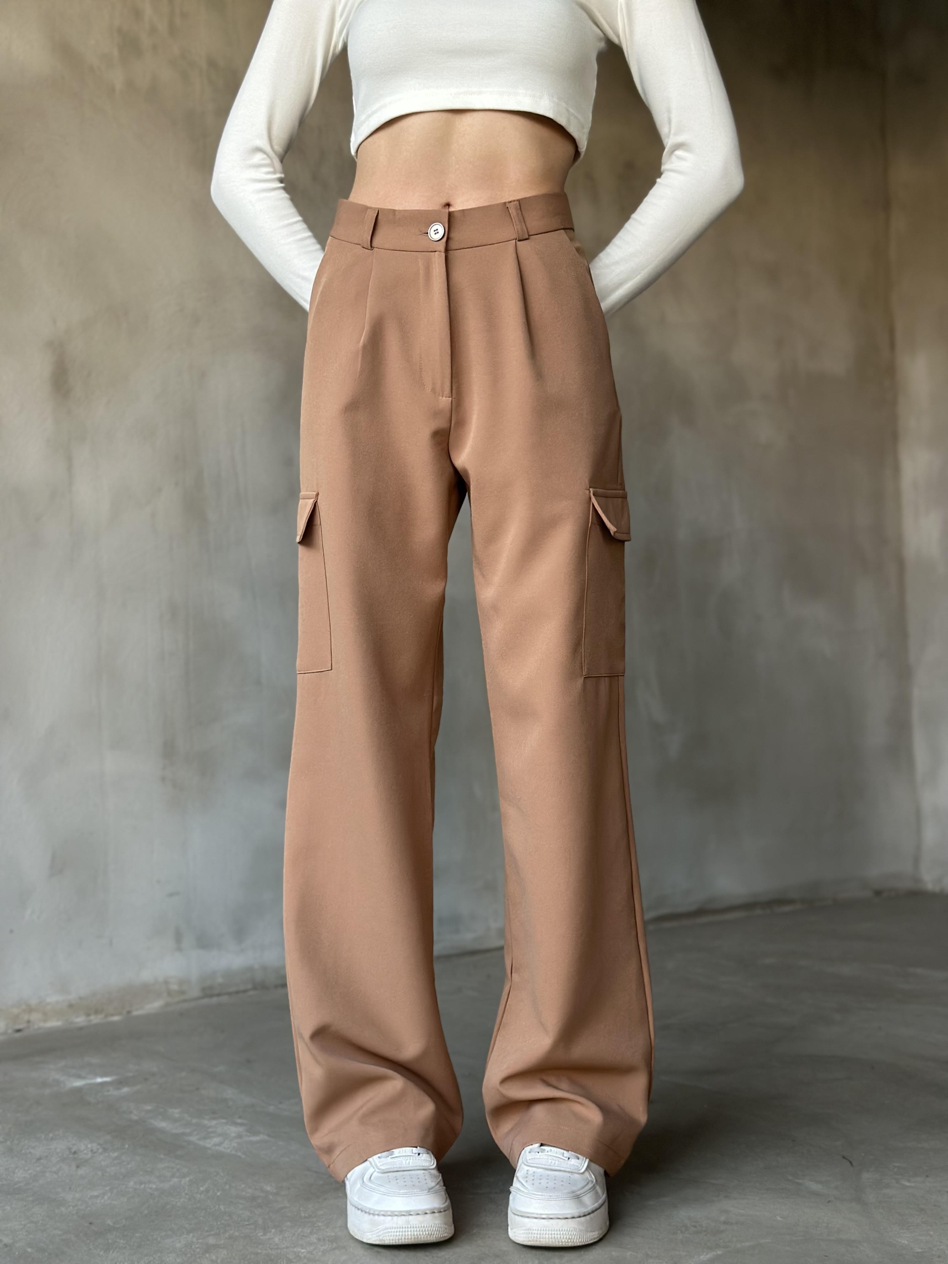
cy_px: 632
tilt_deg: +1.1
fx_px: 1753
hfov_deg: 30.3
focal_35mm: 48
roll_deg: +0.4
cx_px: 474
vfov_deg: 39.7
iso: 200
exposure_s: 1/60
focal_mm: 6.86
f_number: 1.78
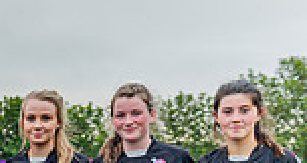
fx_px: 1182
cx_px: -283
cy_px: 316
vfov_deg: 7.6
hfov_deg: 13.1
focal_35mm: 147
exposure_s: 1/125
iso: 500
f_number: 2.8
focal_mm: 32
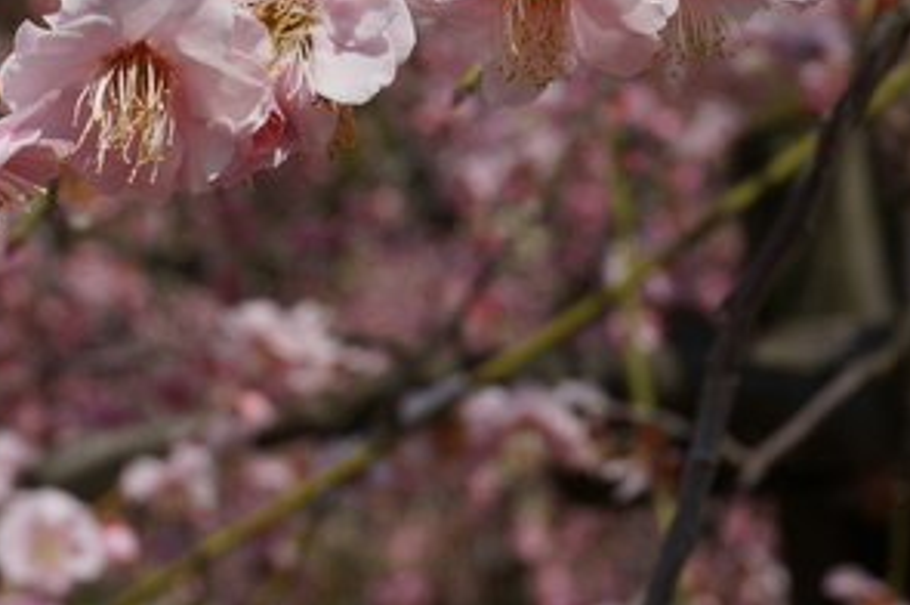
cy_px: 39
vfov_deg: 11.7
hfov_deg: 17.6
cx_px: 293
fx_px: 2929
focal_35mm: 116
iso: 100
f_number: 9
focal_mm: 38
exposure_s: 1/400
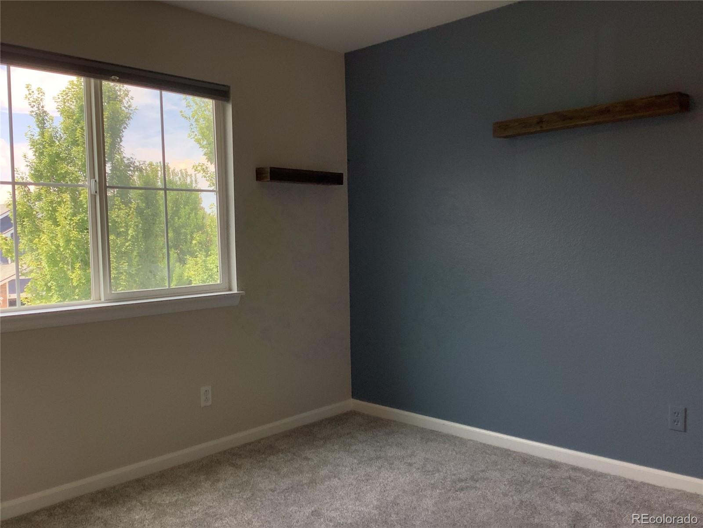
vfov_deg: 45.4
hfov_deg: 58.4
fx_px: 630
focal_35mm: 31
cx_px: 352
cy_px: 264
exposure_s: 1/120
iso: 25
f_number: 2.4
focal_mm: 3.3
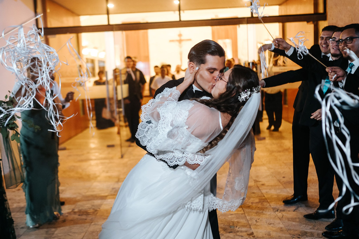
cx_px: 177
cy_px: 120
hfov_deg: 48.4
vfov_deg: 33.3
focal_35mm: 40
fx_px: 400
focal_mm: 35
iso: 2000
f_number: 1.8
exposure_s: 1/160
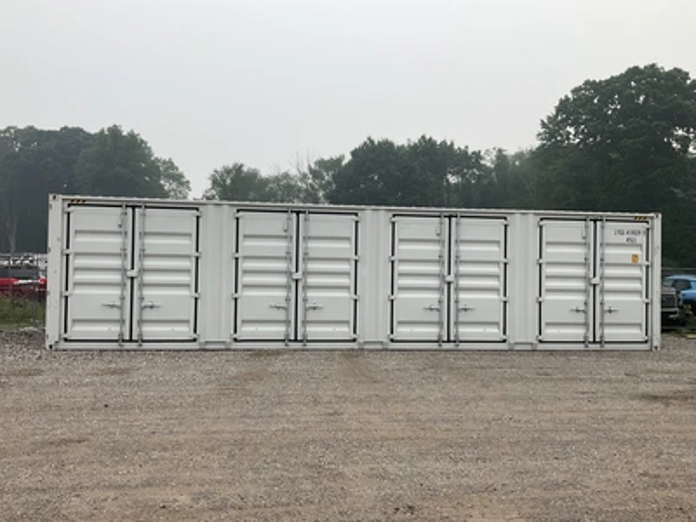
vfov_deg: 48.2
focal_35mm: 29
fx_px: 583
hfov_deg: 61.7
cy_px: 261
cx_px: 348
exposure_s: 1/495
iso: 25
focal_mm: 3
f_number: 1.8
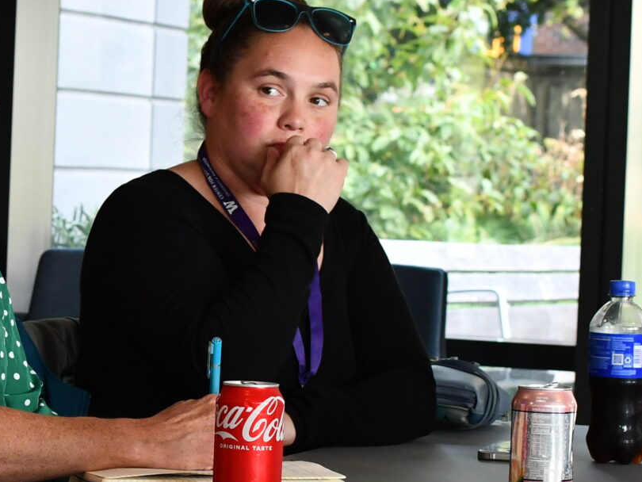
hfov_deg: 12.4
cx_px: 45
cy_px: 256
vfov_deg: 9.4
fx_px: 2931
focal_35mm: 158
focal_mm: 35
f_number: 5.6
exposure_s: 1/125
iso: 1000
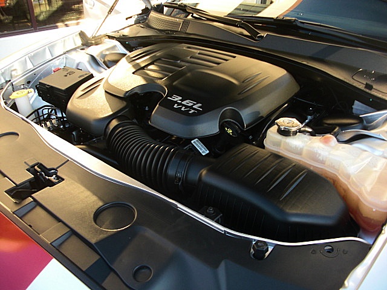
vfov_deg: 39.7
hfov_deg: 51.4
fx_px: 402
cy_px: 145
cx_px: 194
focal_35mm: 36
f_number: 2.8
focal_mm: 6.3
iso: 100
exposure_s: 1/100
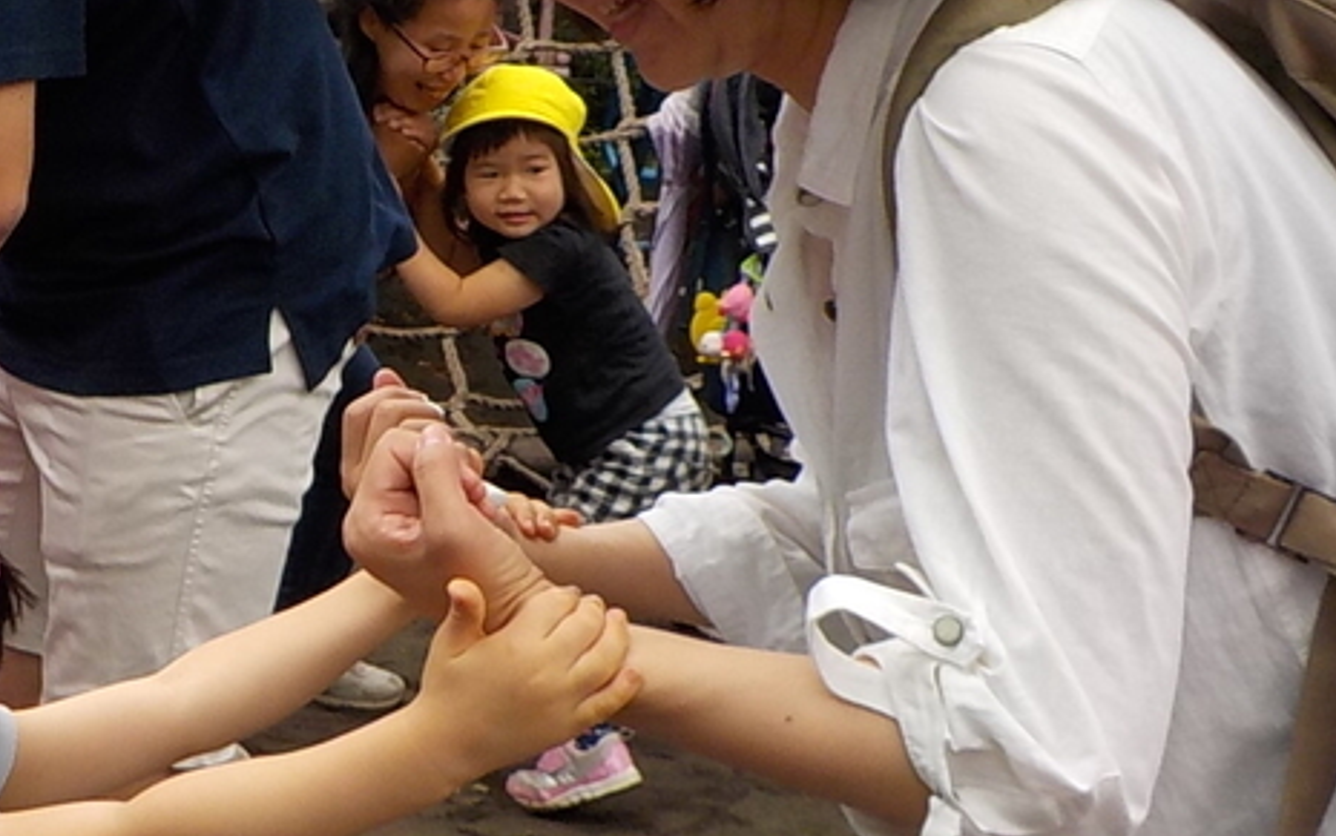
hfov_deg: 24.1
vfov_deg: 15.9
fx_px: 2987
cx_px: 14
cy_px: 244
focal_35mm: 82
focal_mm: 4.1
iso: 125
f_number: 3.3
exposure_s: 1/250
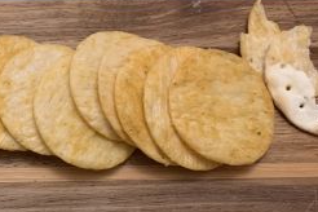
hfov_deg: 28.8
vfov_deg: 19.9
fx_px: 583
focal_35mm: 66
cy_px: 222
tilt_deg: -71.3
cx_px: 9
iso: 400
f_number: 1.8
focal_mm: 4.25
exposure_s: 1/33
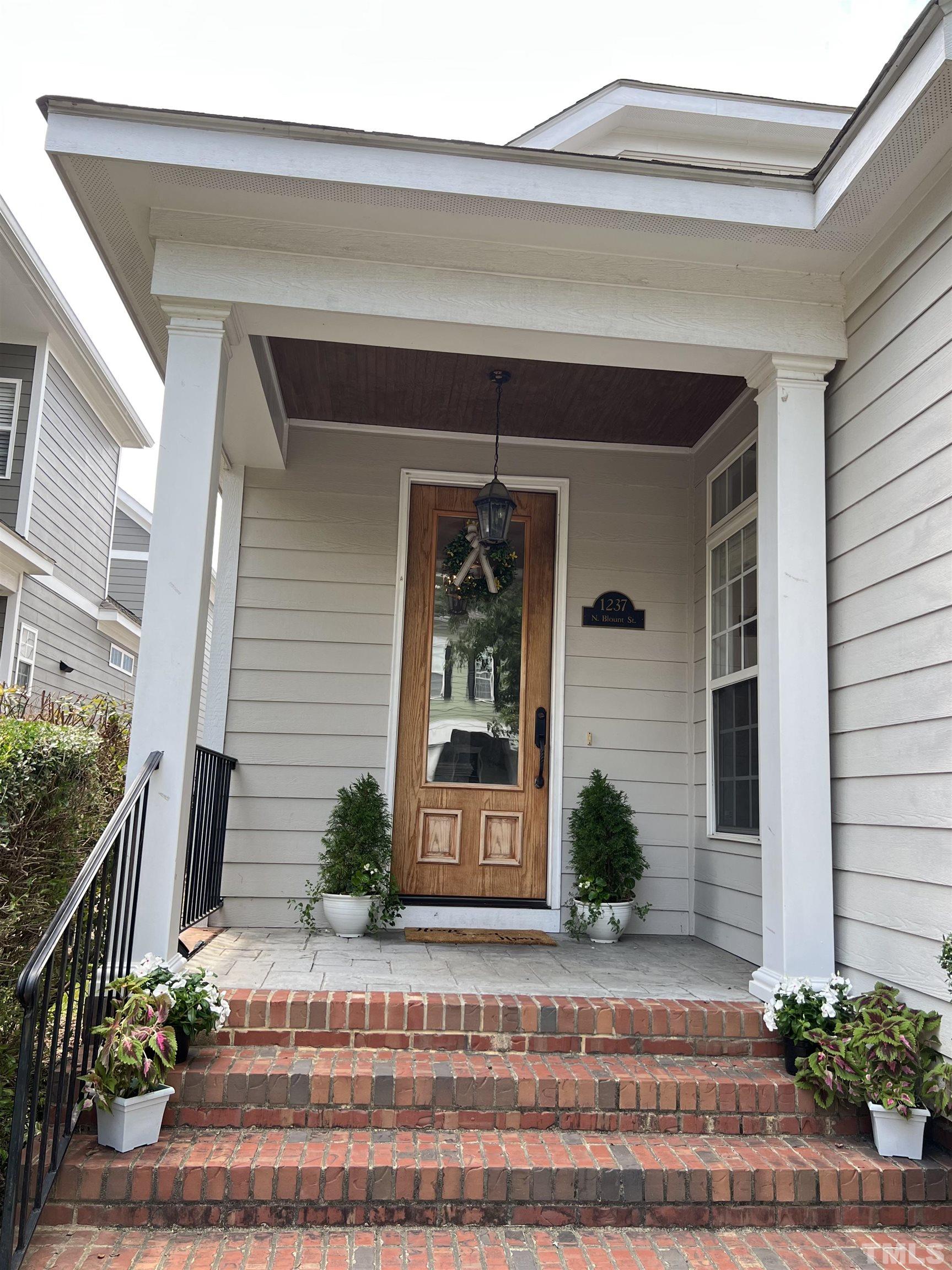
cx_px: 476
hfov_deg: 53.0
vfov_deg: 67.3
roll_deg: -1.8
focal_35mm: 26
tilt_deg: +10.6
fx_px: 954
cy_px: 635
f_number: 1.5
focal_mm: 5.7
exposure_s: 1/433
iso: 50
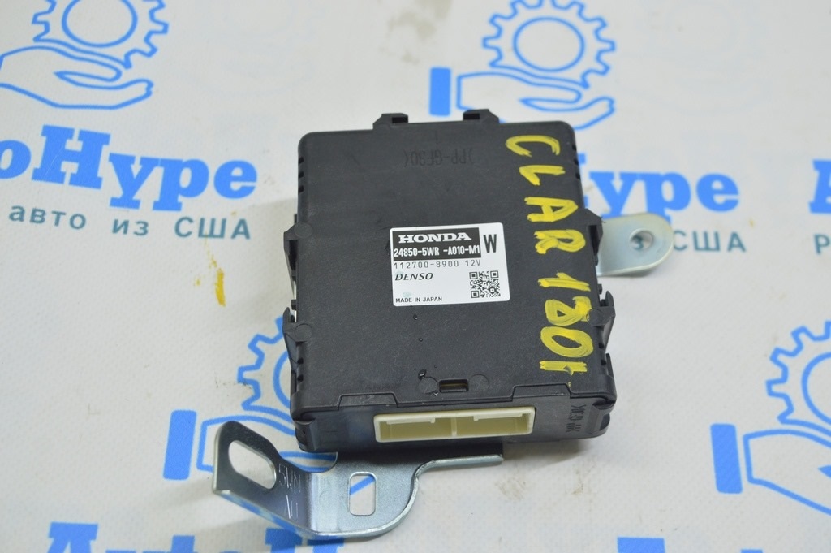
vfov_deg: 25.7
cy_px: 276
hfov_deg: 37.9
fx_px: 1211
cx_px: 416
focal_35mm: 52
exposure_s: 1/25
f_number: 5.6
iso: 400
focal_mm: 35
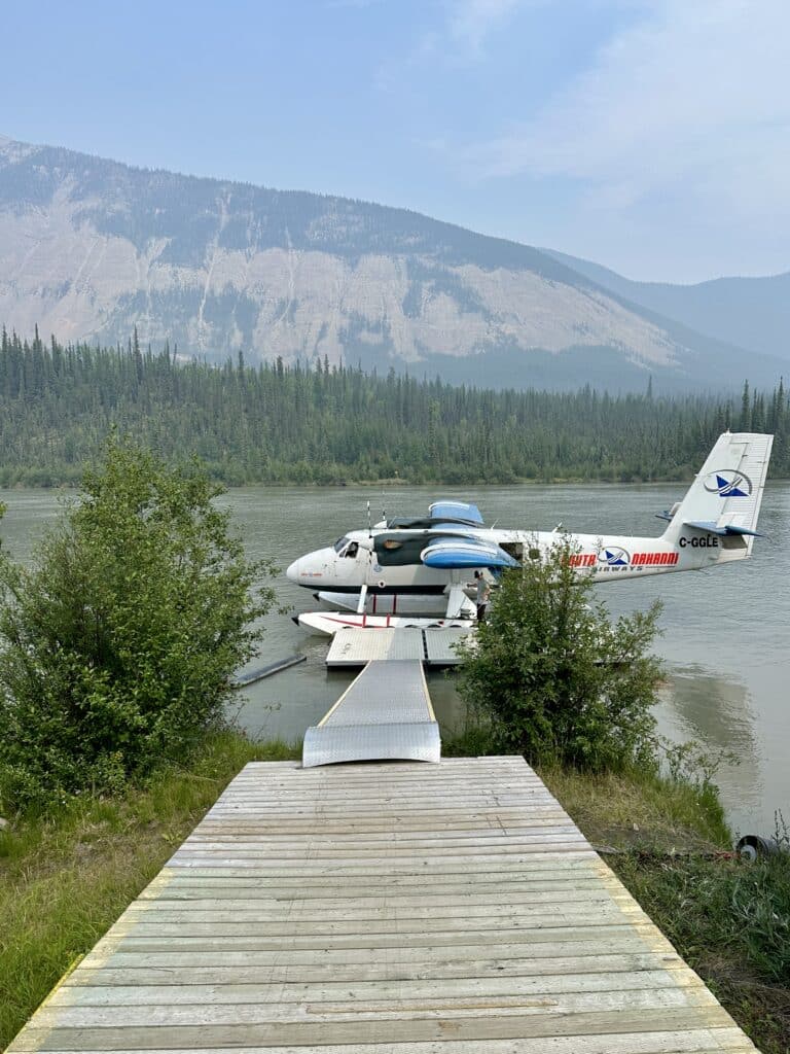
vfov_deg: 71.6
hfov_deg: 56.8
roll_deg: +0.4
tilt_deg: -5.7
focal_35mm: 24
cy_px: 527
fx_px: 730
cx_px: 395
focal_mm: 6.86
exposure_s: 1/3717
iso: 80
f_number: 1.78
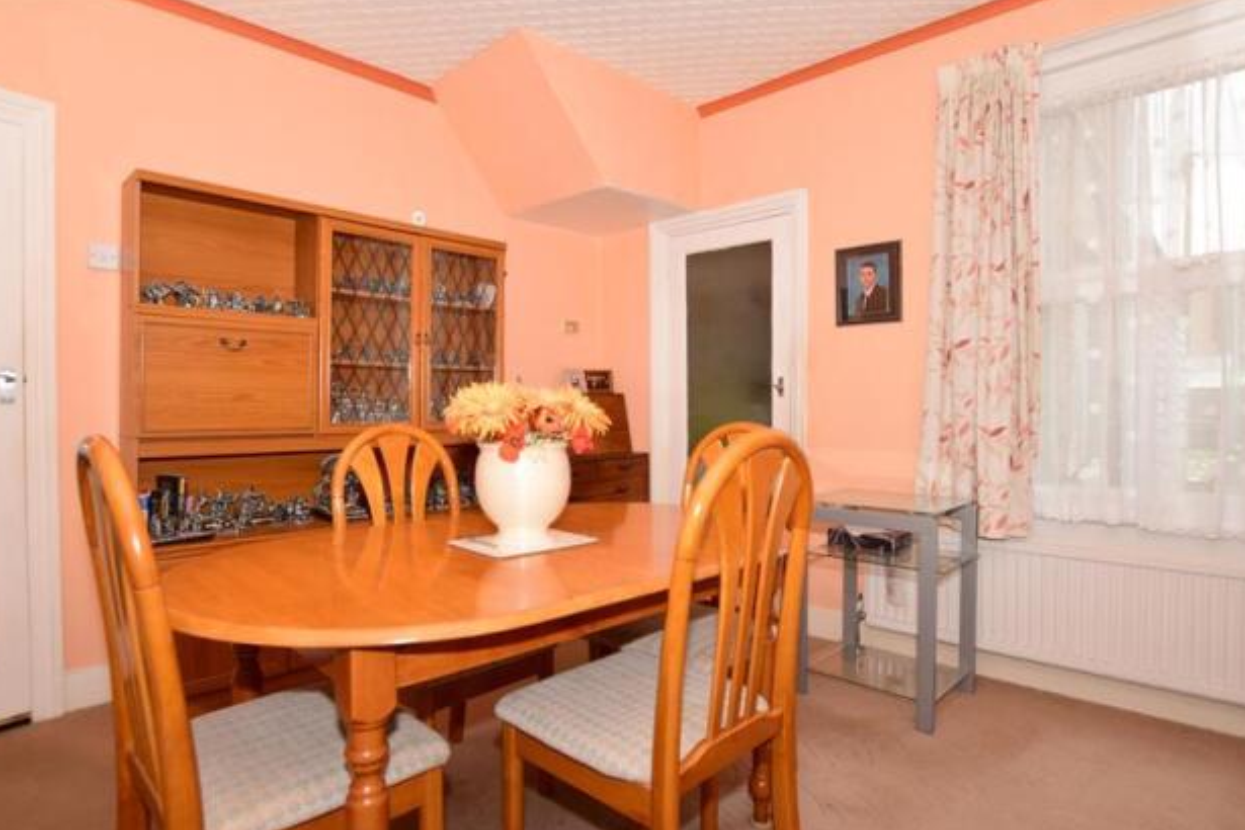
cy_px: 436
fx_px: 553
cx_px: 605
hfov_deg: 96.7
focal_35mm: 16
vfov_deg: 73.7
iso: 400
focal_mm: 10
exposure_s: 1/200
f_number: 7.1
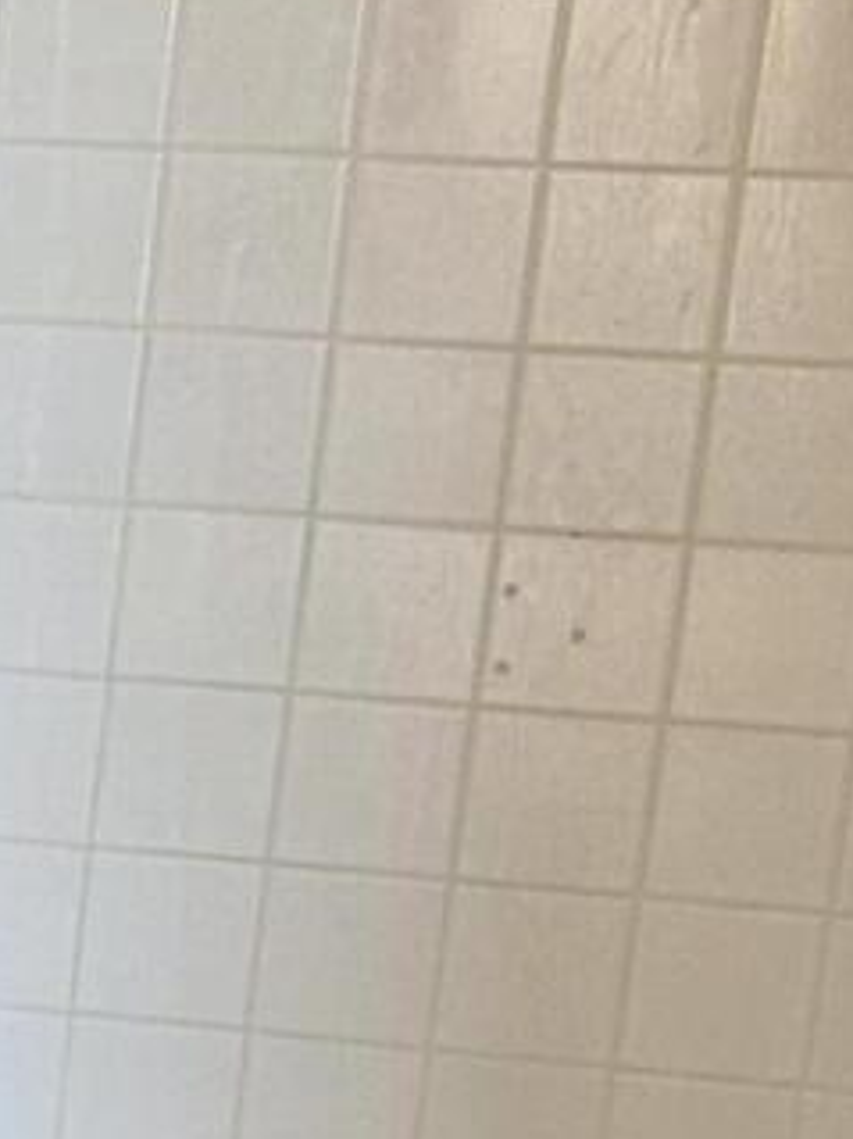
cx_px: -1535
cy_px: 1410
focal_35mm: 163
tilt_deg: -19.1
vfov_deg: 11.8
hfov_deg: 8.0
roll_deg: -1.4
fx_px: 5359
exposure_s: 1/60
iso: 80
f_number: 1.5
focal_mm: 5.7
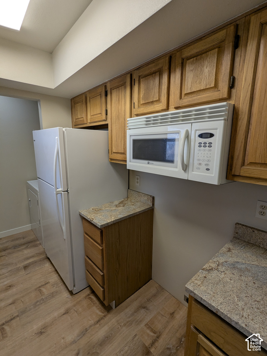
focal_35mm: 16
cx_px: 134
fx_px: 165
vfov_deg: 94.5
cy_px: 178
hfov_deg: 78.1
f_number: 2.2
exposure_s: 1/120
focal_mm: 2.35
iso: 42
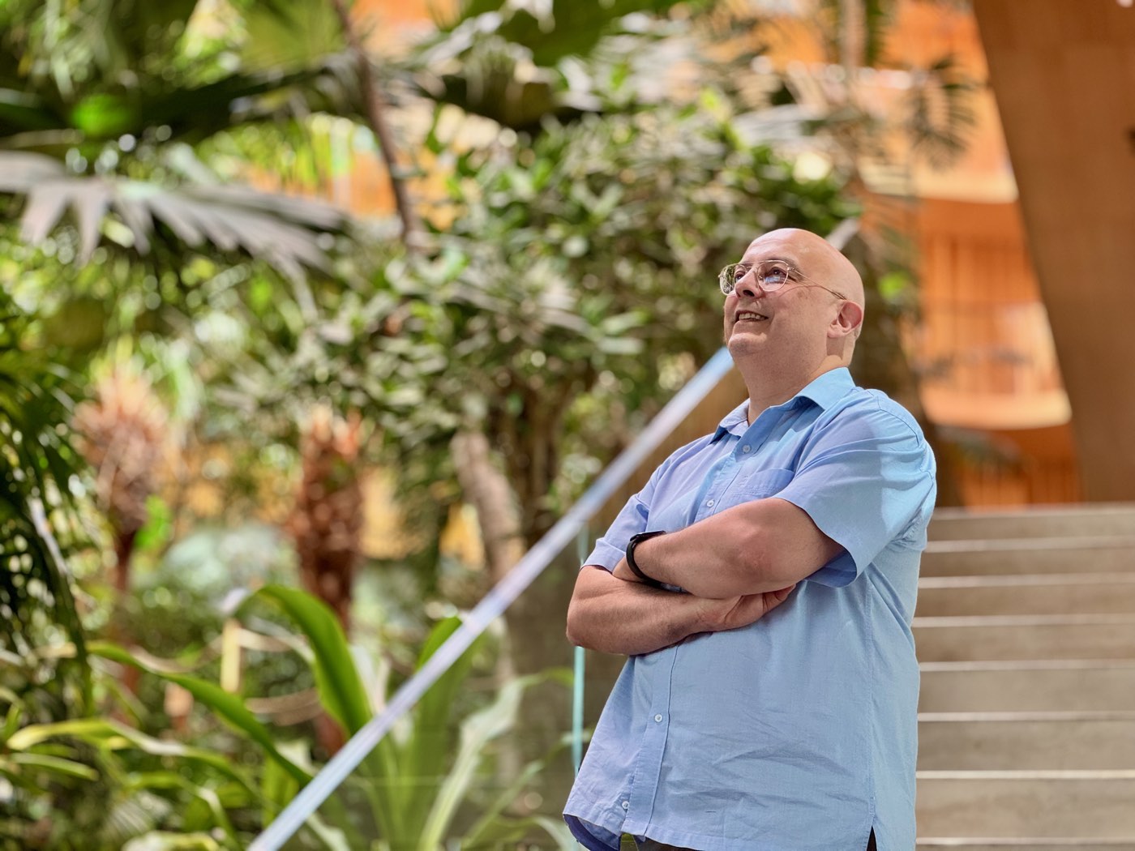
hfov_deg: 25.3
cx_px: 568
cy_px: 426
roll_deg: -1.1
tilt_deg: +18.2
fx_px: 2525
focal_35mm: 77
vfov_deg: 19.1
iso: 200
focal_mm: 9
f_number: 2.8
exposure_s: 1/82
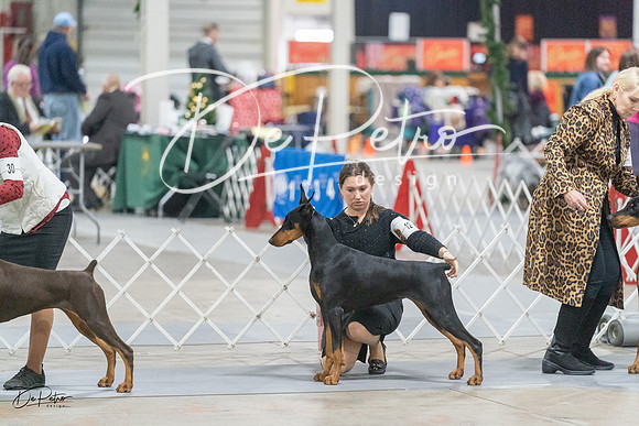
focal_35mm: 179
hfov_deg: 11.5
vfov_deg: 7.7
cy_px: 213
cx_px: 320
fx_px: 3178
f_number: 3.2
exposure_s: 1/400
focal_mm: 179
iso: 12800
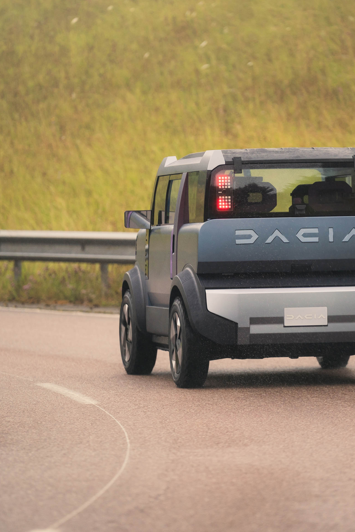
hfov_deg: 4.6
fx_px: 4452
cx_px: 254
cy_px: 266
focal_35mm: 301
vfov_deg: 6.8
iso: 400
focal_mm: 200
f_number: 2.8
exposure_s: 1/250
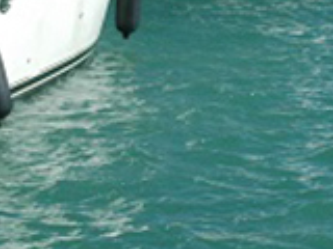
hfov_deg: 8.5
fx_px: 2223
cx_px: 370
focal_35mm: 231
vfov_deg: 6.4
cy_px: -64
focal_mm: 25
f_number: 10
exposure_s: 1/400
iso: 200
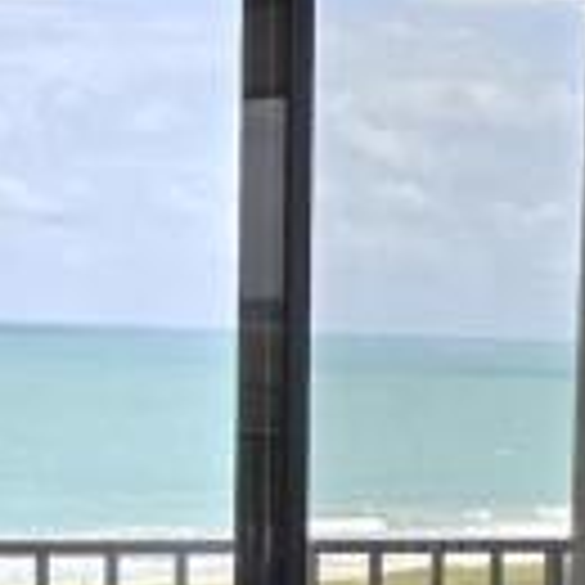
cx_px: 639
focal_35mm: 150
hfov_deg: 11.5
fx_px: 2868
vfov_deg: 11.3
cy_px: 778
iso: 25
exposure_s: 1/640
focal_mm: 5.4
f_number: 1.8
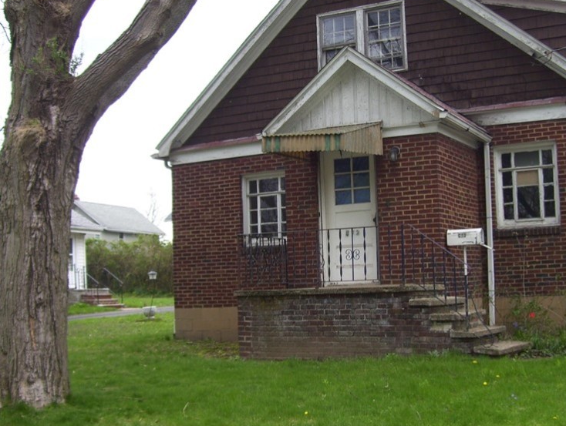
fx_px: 819
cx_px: 331
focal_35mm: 50
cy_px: 235
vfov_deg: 29.2
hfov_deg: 38.0
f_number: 2.7
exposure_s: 1/320
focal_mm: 6
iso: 80
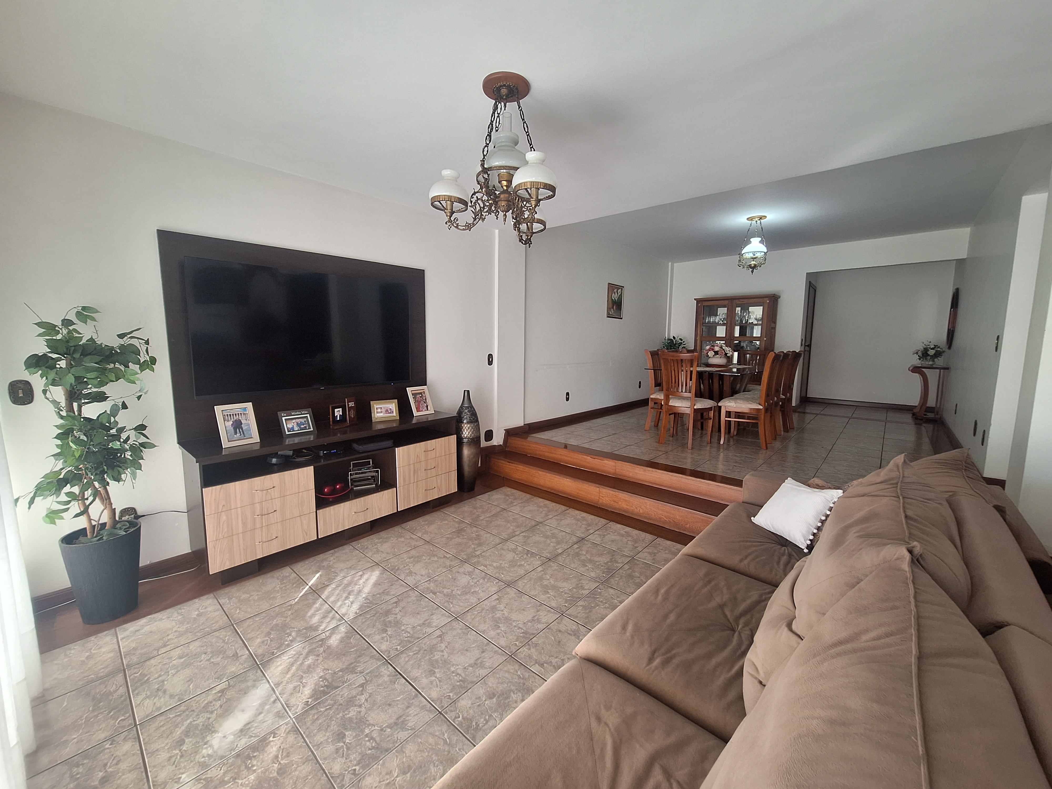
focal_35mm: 13
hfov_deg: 106.2
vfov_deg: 89.9
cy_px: 394
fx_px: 395
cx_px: 526
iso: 100
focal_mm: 1.74
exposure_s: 1/50
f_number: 2.2
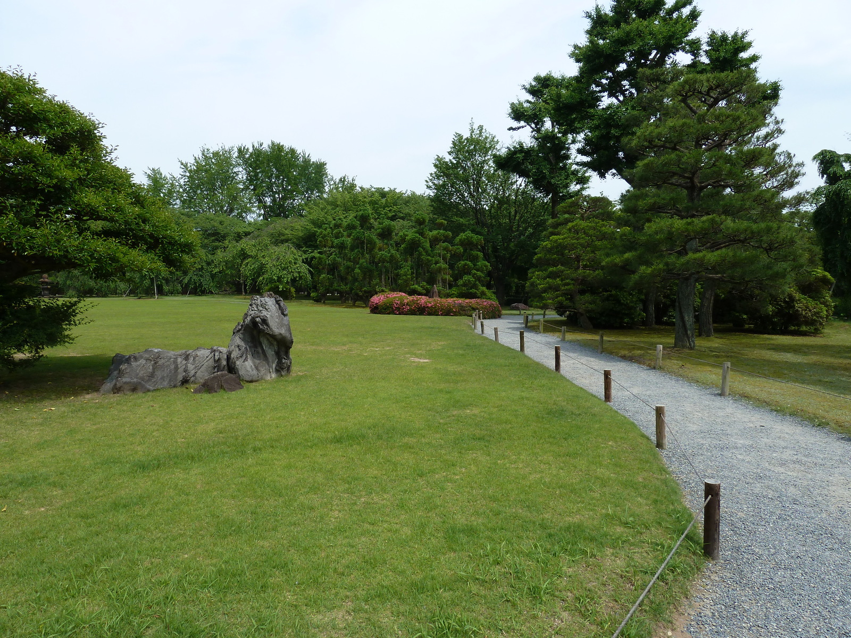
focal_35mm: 25
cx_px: 426
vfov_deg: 54.9
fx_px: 615
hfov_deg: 69.4
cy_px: 319
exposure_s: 1/500
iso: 80
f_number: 4
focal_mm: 4.1
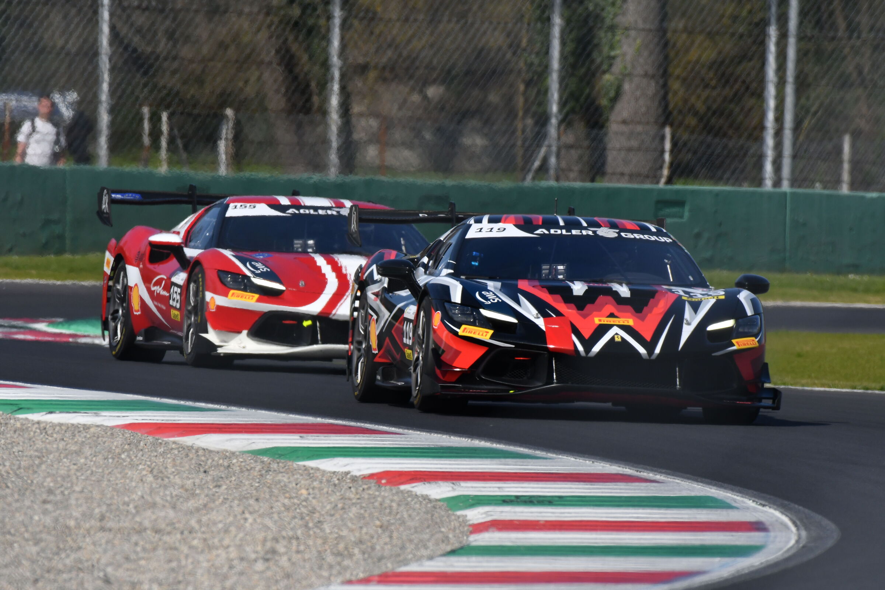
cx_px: 442
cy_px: 295
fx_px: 18436
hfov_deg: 2.7
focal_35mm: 750
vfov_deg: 1.8
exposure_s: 1/2500
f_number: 8
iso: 400
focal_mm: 500
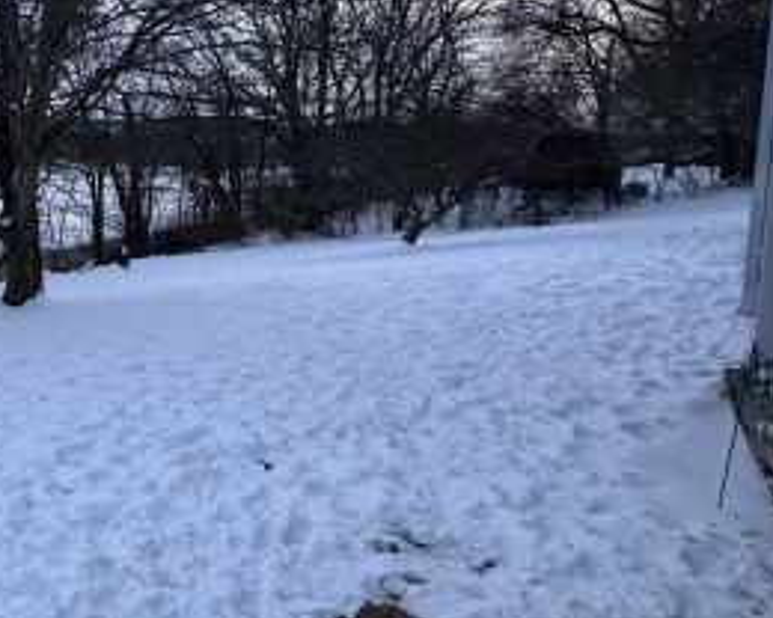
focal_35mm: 35
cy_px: 193
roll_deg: -2.3
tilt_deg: -4.6
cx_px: -123
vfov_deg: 41.5
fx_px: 801
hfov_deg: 39.5
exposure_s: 1/60
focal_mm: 2.22
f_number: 2.2
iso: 160
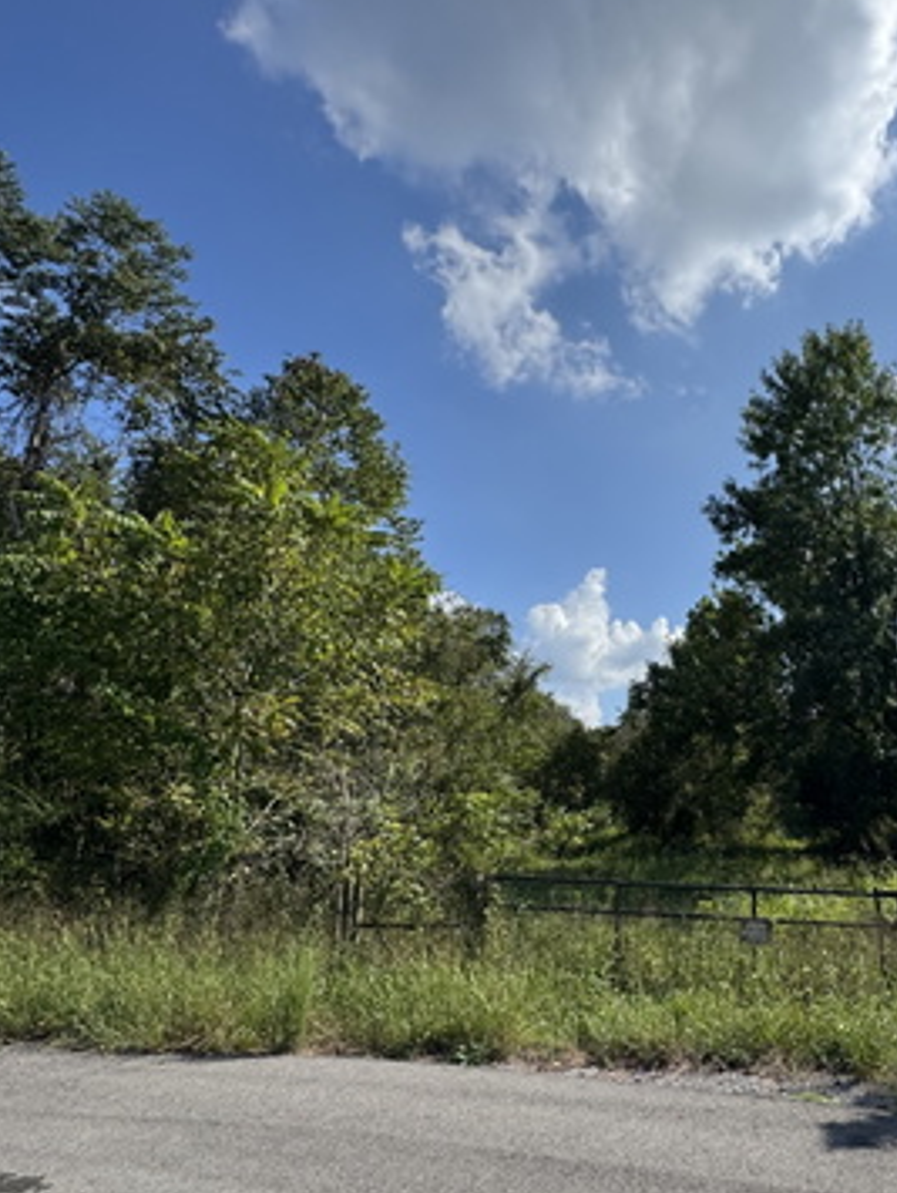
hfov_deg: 60.6
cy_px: 654
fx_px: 724
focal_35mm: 21
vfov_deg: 78.7
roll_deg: +3.4
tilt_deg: +10.4
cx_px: 655
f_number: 2.2
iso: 50
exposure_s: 1/2415
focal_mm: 2.22
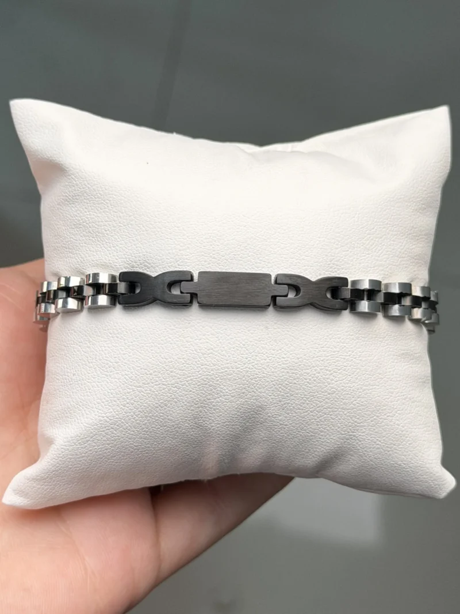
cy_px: 307
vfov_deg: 39.6
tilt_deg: -80.1
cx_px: 230
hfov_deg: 30.3
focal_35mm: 48
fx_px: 850
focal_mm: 6.76
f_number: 1.78
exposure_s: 1/657
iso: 64
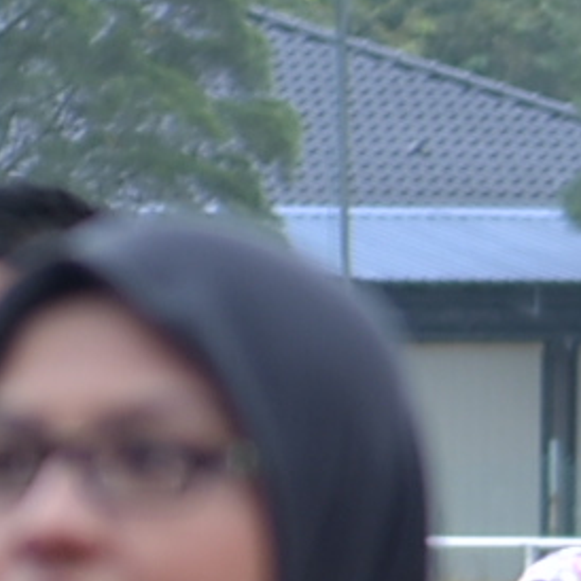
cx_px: 1832
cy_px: 674
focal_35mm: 974
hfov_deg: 1.8
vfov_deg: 1.8
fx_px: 18495
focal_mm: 70
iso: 100
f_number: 2.8
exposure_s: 1/200
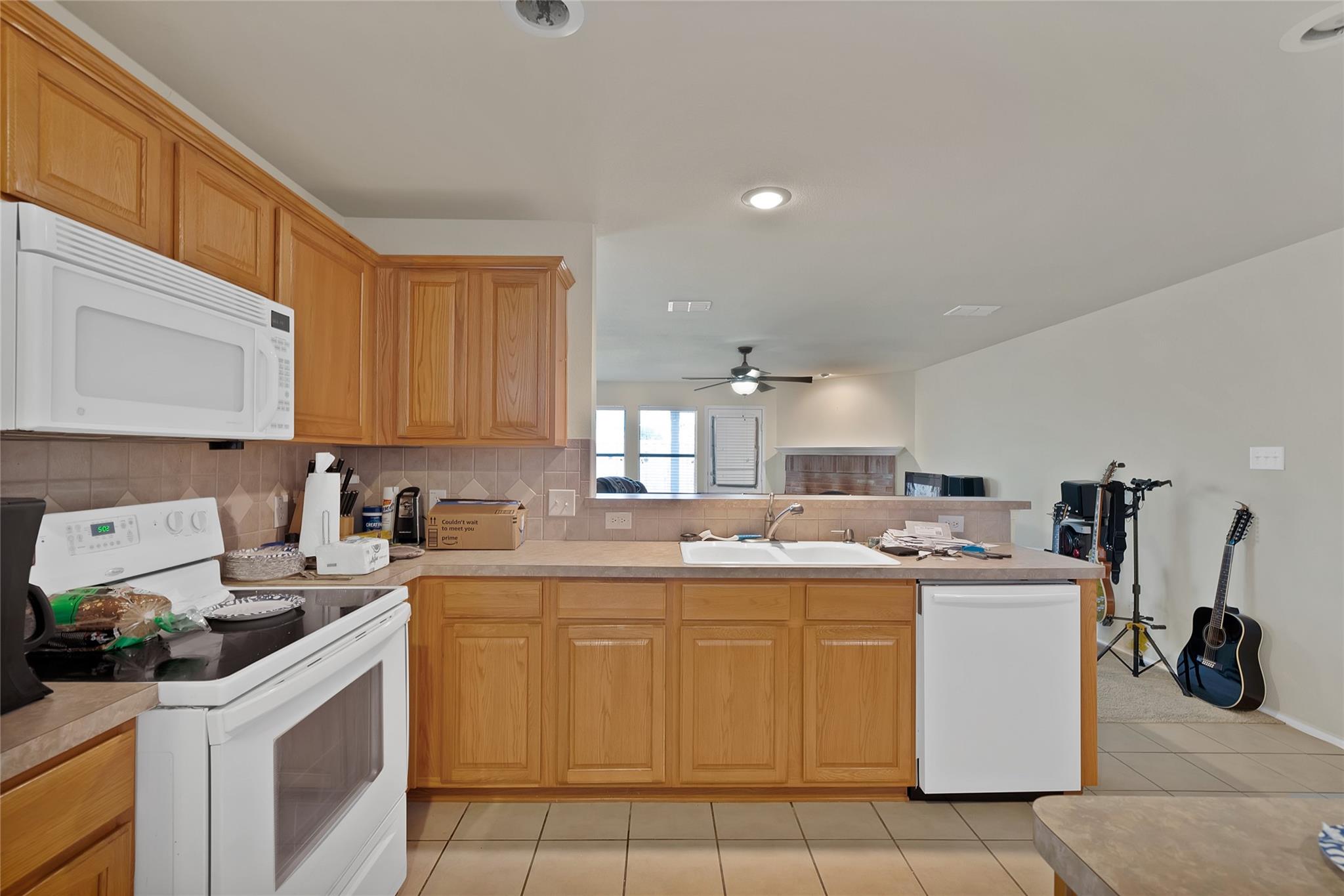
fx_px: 560
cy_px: 448
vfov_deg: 77.3
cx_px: 672
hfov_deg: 100.4
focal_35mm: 15
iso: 640
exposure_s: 3.2
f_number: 9
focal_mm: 15
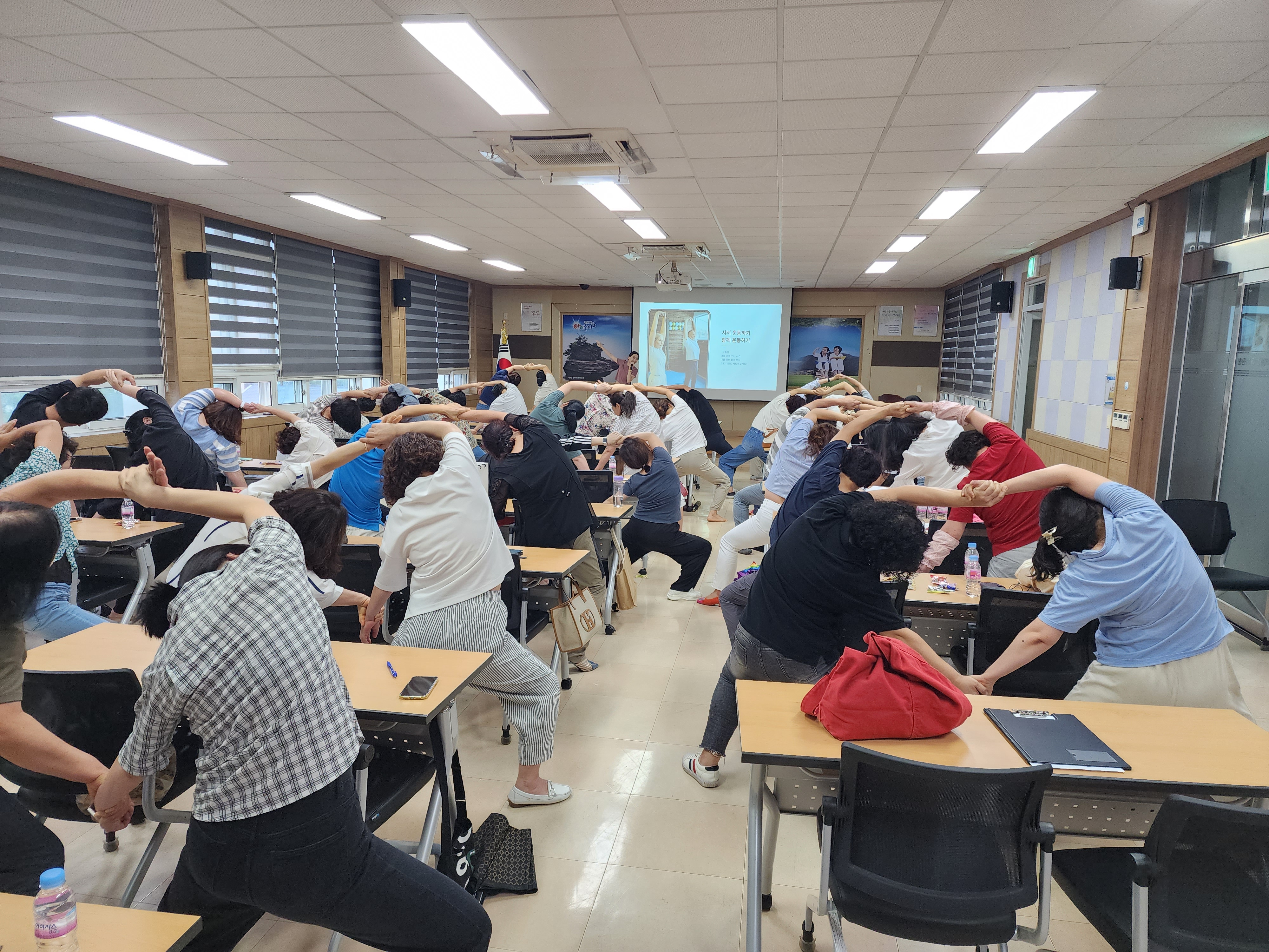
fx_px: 843
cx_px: 634
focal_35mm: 23
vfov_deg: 58.9
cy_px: 476
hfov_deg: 73.9
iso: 200
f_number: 1.8
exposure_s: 1/120
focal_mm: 6.4
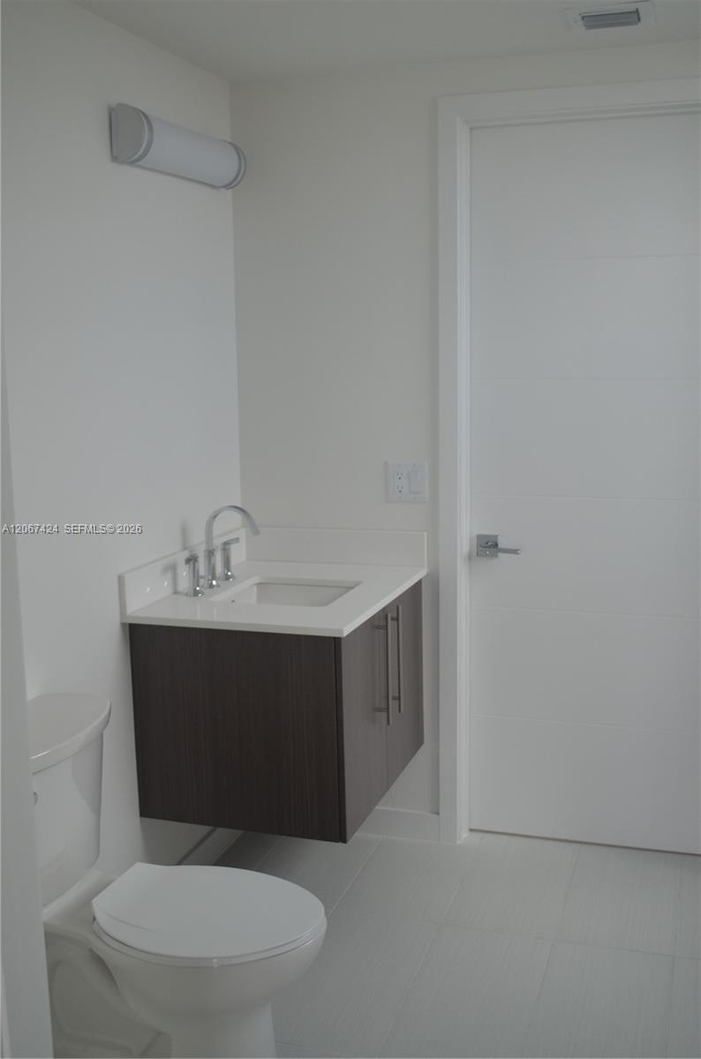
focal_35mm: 39
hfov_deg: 34.0
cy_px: 530
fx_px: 1145
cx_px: 350
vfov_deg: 49.7
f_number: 5
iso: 400
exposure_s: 1/100
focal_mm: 26
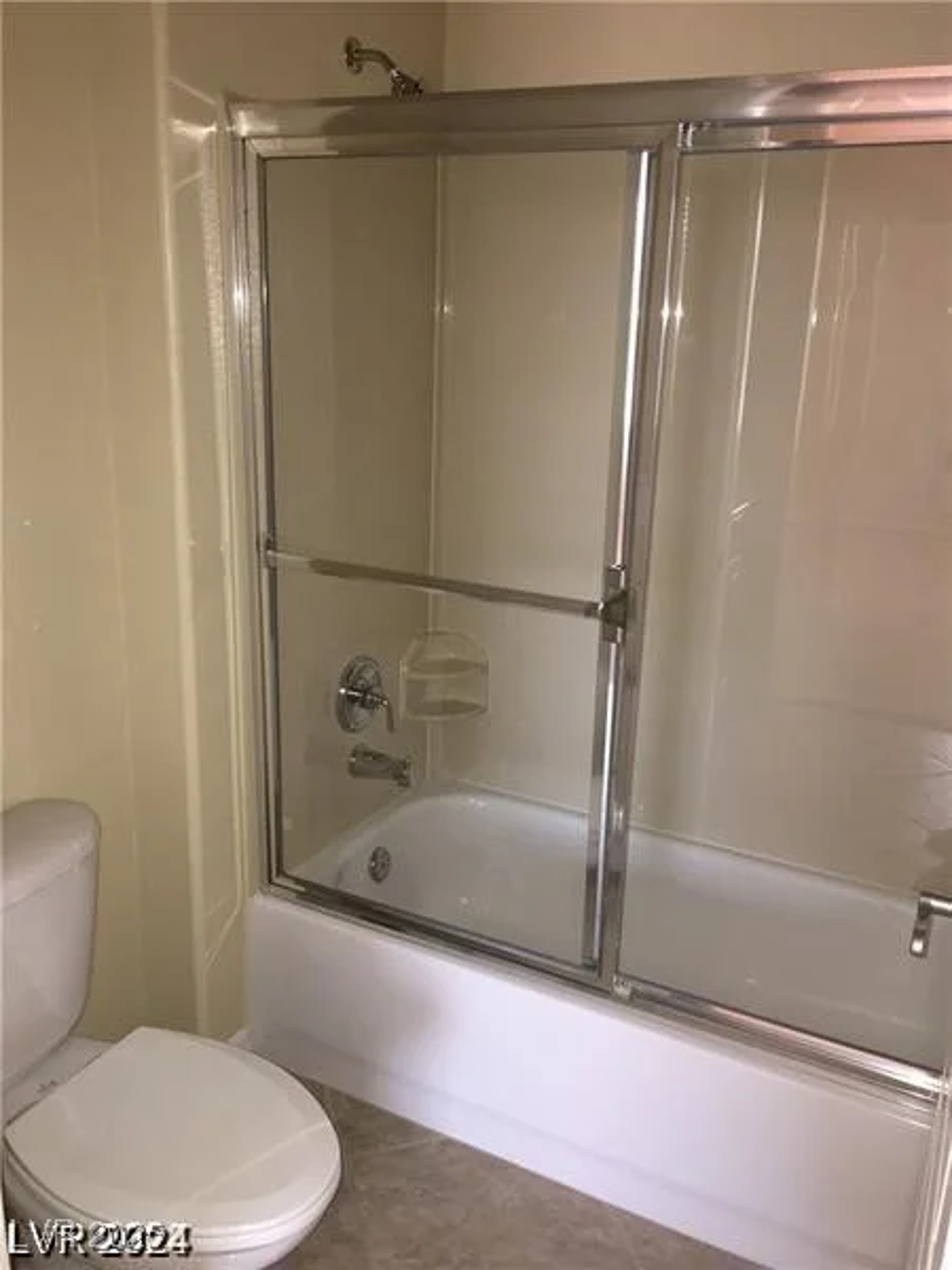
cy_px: 635
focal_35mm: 29
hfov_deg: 48.2
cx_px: 476
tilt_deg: -16.4
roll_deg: -1.4
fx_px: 1063
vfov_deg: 61.7
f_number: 2.2
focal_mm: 4.15
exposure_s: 1/16
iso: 125
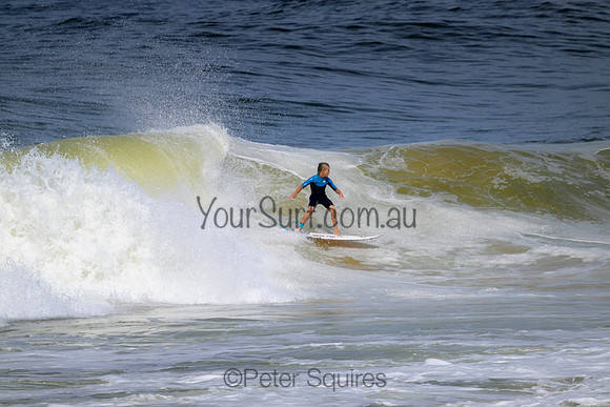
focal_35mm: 800
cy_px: 204
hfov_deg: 2.6
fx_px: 13558
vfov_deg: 1.7
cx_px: 305
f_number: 11
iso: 360
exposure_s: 1/2000
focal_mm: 800
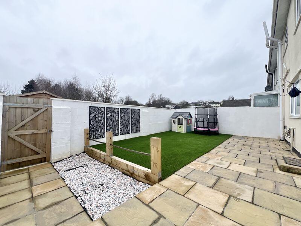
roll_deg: -1.2
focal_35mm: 13
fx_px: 113
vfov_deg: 89.9
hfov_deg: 106.2
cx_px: 150
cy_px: 113
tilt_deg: +0.9
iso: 32
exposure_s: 1/421
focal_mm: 1.57
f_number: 1.8
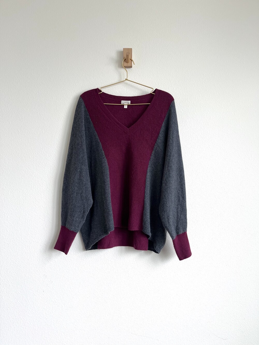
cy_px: 172
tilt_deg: +3.1
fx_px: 259
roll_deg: -0.1
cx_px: 130
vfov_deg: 67.3
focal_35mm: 26
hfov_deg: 53.1
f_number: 1.6
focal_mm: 5.1
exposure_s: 1/120
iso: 64
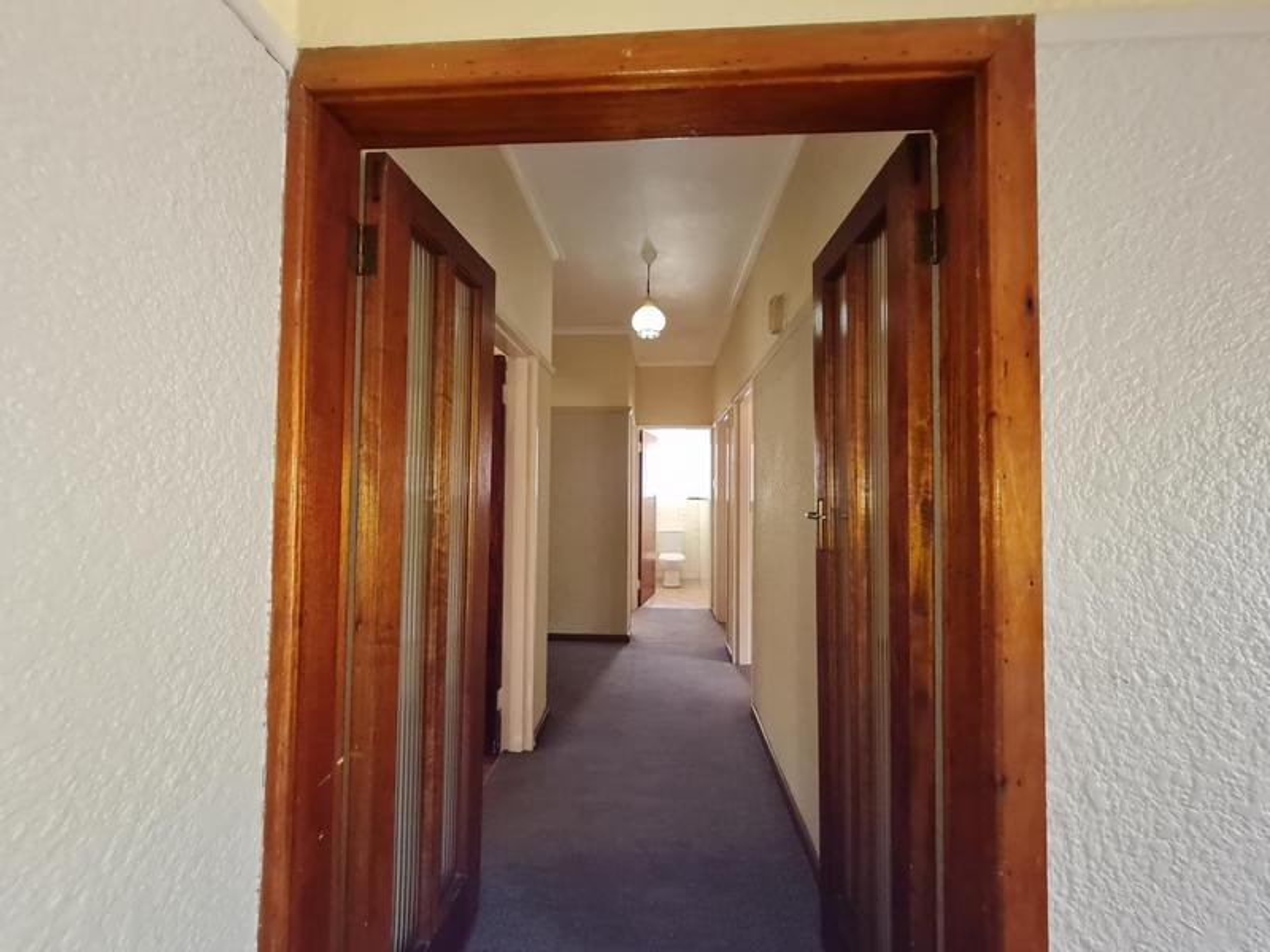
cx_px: 635
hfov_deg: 106.2
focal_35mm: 13
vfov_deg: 89.9
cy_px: 476
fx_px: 477
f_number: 2.2
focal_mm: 1.74
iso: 250
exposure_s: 1/50
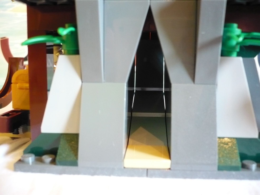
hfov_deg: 52.6
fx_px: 263
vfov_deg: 40.7
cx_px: 130
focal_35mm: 35
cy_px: 98
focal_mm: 5.8
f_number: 2.8
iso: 400
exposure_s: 1/8
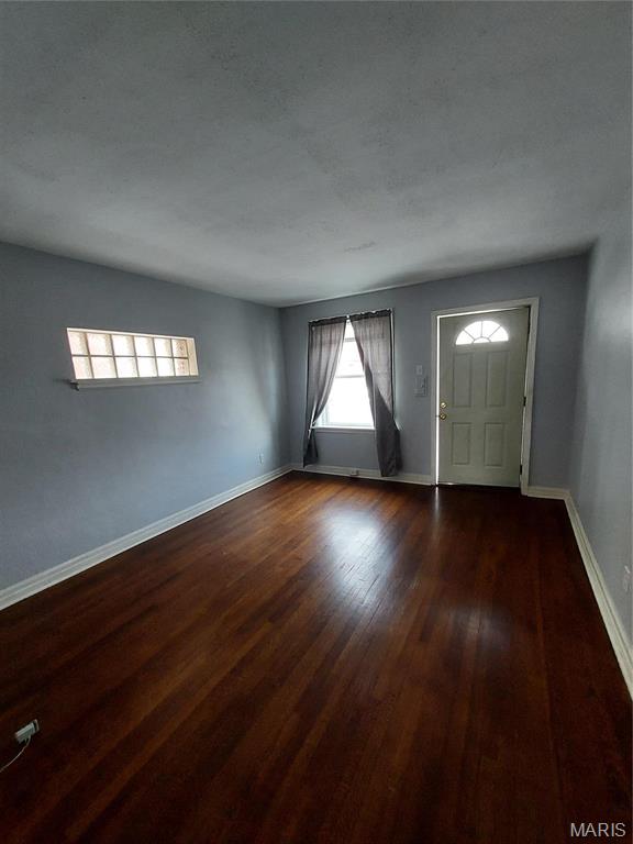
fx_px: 317
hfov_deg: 89.9
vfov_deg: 106.2
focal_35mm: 13
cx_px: 316
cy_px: 422
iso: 160
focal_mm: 1.42
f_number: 2.2
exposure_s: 1/60
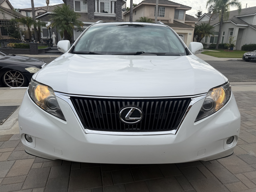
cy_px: 96
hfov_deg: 71.6
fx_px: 177
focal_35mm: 24
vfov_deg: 56.8
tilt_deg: -18.2
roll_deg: -1.9
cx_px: 128
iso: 80
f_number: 1.78
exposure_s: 1/4405
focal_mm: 6.76
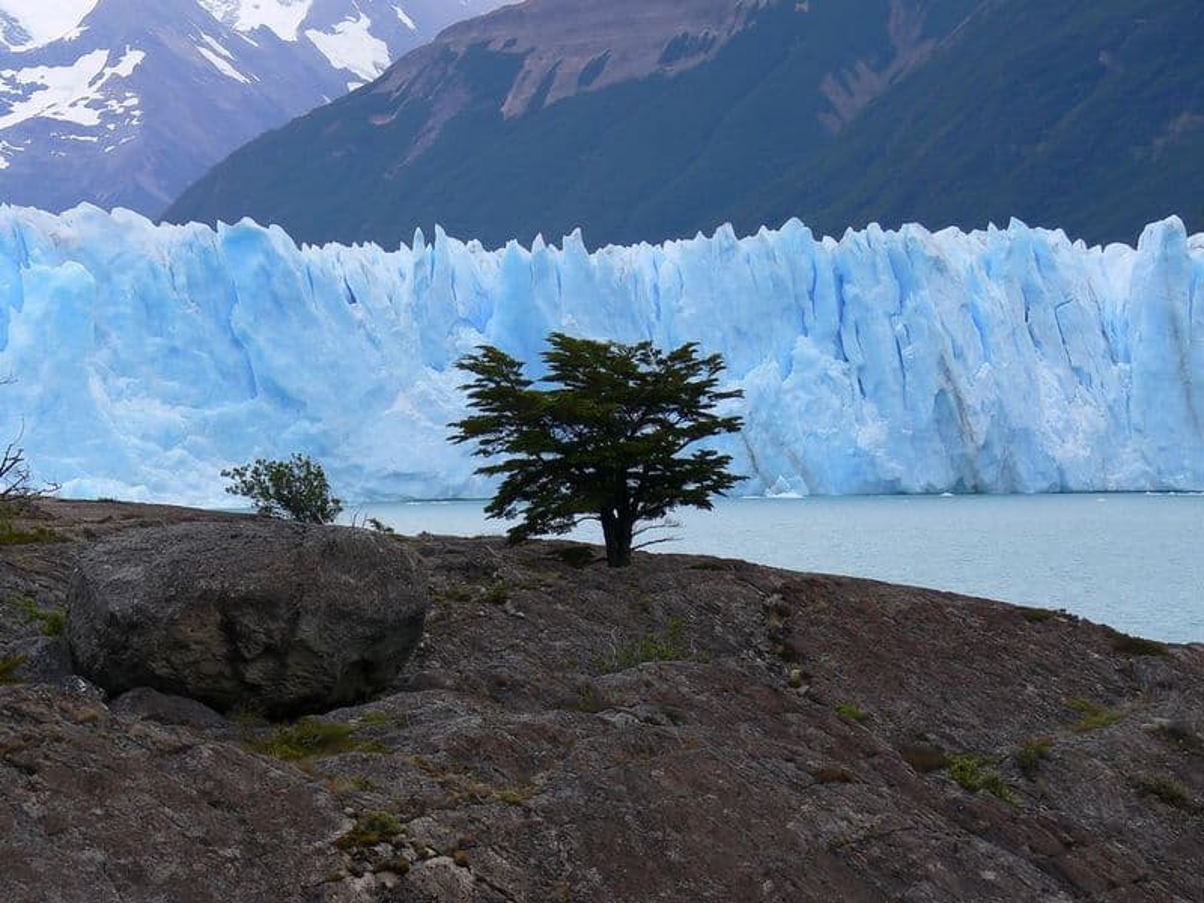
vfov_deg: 10.4
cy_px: 452
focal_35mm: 142
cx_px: 602
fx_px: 4939
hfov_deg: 13.9
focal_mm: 30.1
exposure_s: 1/640
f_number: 4
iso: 80
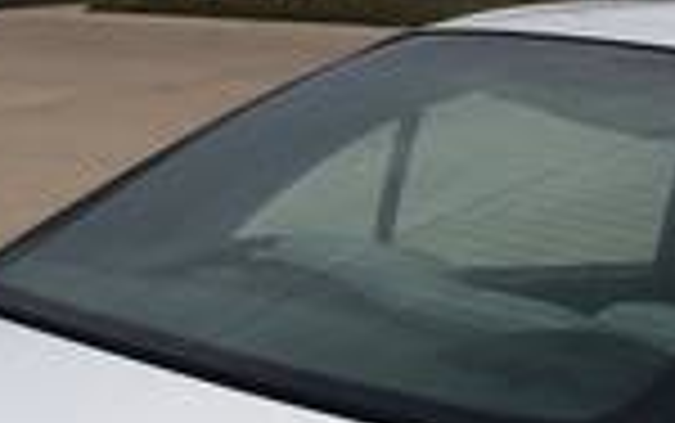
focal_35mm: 131
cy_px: 657
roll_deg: -1.5
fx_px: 2412
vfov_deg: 9.7
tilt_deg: -16.2
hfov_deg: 15.5
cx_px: 724
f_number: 2.2
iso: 32
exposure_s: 1/3049
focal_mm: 4.15
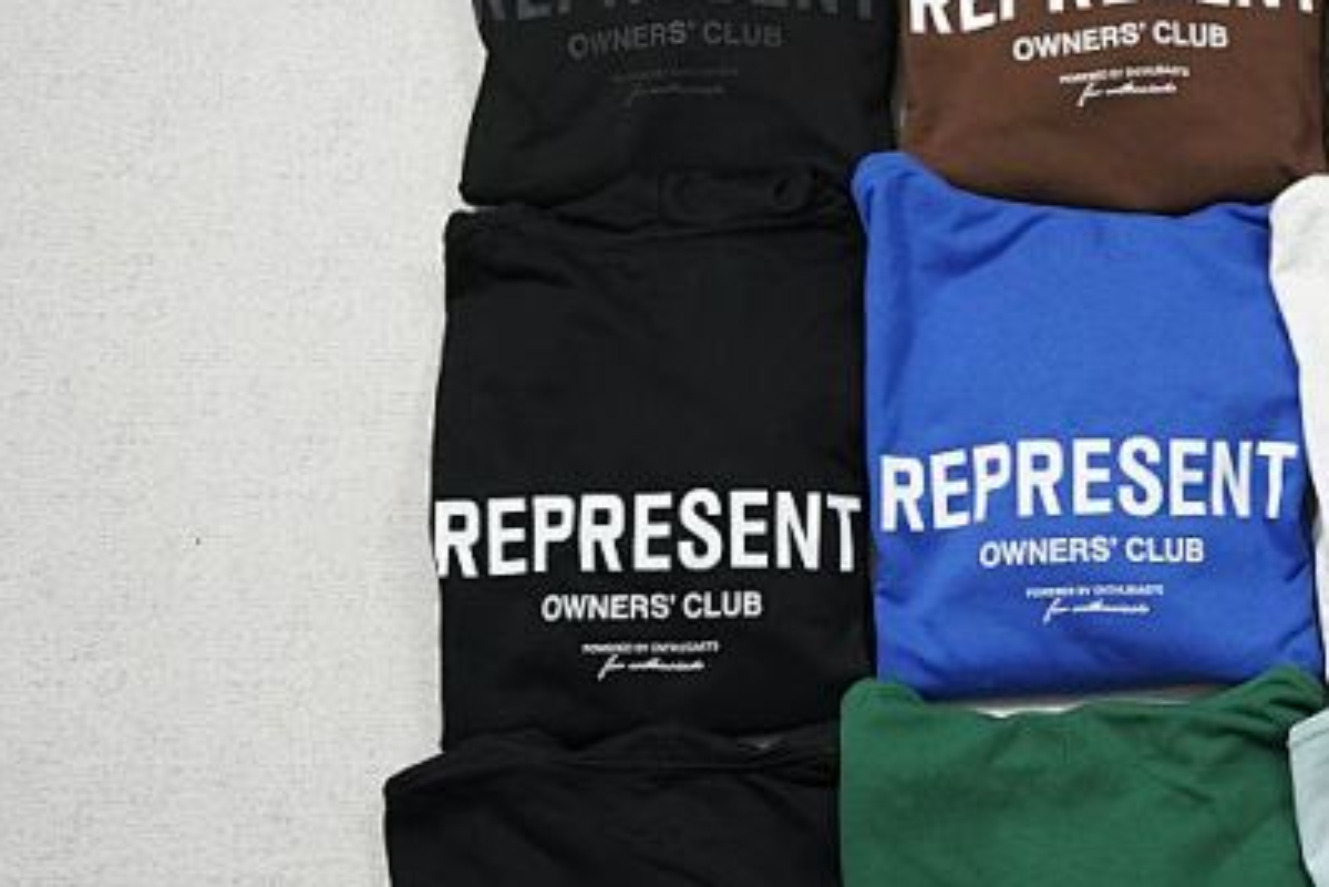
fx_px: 2290
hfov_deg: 31.2
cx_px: 1136
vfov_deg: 21.9
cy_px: 508
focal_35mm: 62
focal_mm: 31
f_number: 10
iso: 1600
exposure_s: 1/100
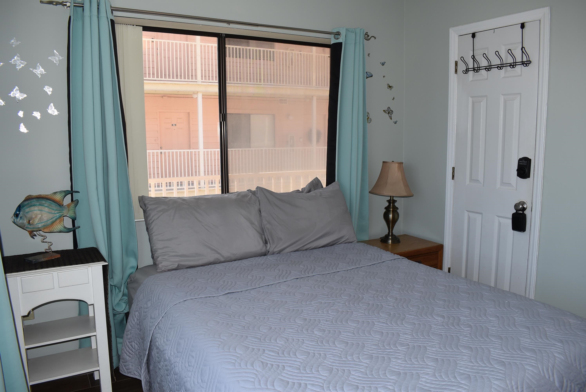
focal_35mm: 27
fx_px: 440
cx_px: 293
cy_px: 196
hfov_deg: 67.3
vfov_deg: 48.0
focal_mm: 18
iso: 160
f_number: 5.6
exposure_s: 1/125
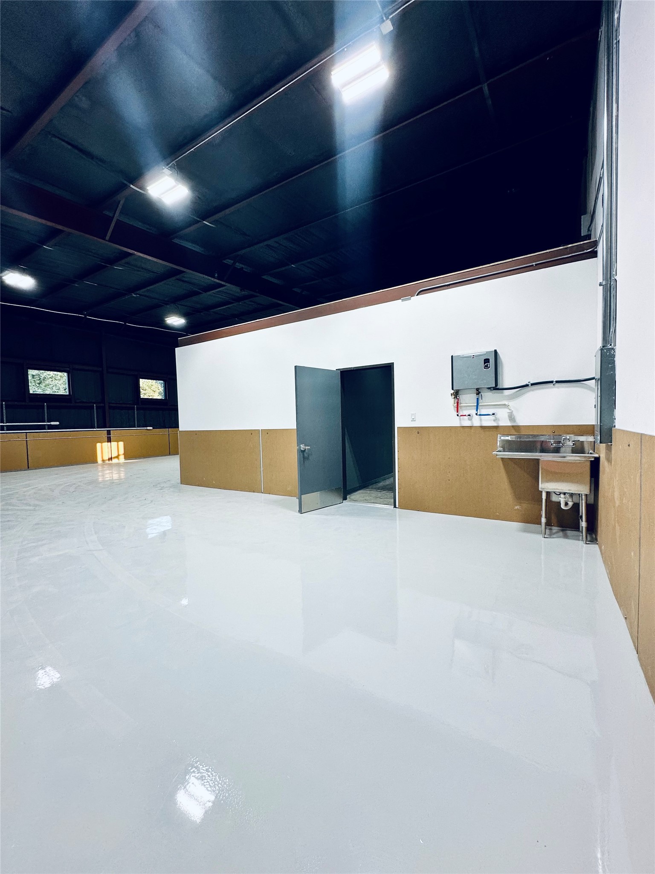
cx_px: 328
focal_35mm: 14
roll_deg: +0.3
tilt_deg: -2.4
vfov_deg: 102.1
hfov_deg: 85.7
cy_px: 437
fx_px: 353
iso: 80
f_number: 2.2
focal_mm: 2.22
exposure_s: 1/120
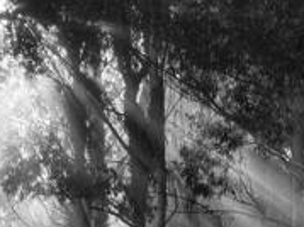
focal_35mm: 169
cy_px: 252
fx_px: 1483
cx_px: 224
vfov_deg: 8.7
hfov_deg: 11.7
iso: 320
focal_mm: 70
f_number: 10
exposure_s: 1/125
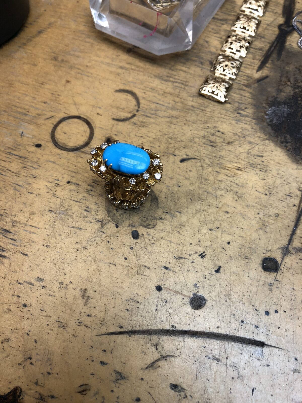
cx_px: 151
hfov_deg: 49.7
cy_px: 202
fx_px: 326
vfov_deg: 63.4
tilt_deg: -66.8
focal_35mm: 28
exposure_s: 1/120
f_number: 1.8
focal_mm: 4
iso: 25
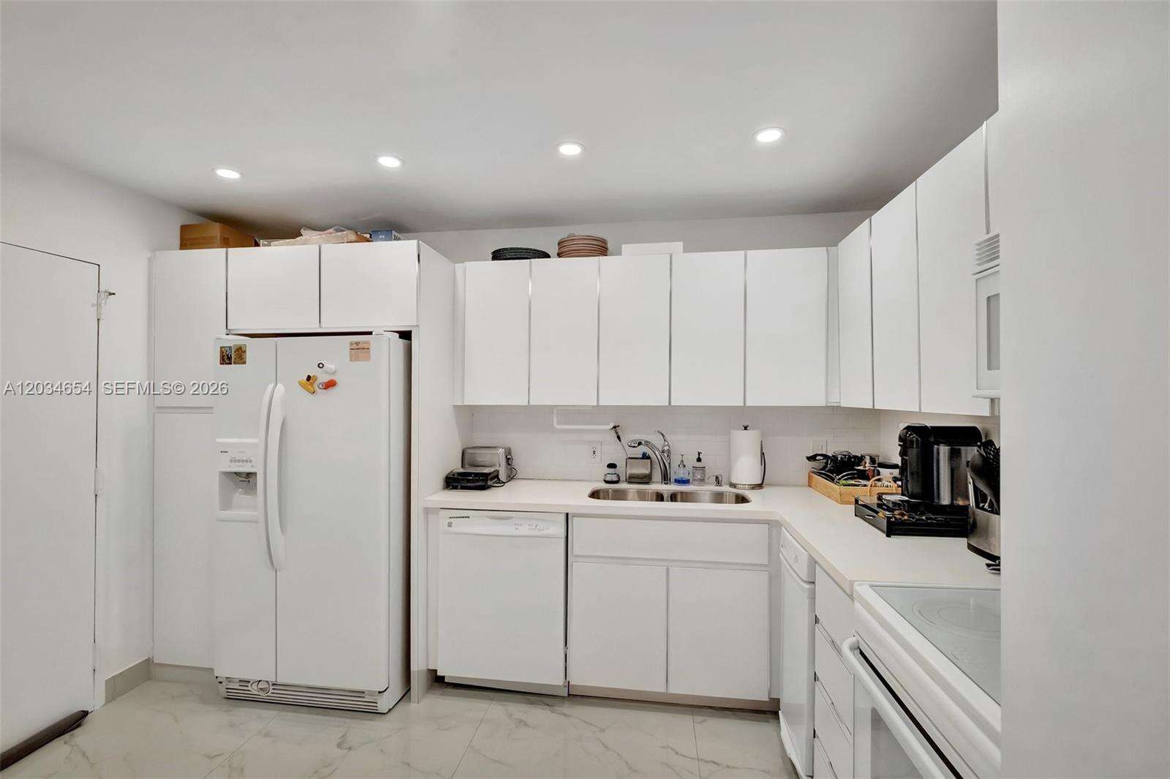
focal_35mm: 15
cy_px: 390
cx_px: 585
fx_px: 487
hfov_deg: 100.4
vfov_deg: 77.3
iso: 1600
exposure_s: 1/60
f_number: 5.6
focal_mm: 10
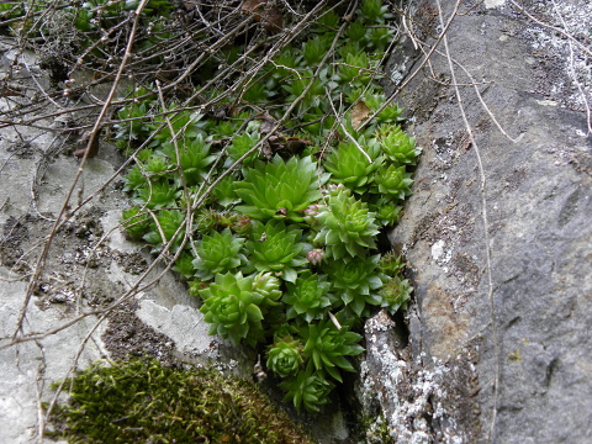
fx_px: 633
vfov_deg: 38.7
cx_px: 296
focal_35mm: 37
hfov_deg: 50.1
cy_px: 222
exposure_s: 1/47
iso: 64
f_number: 3.2
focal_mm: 6.6
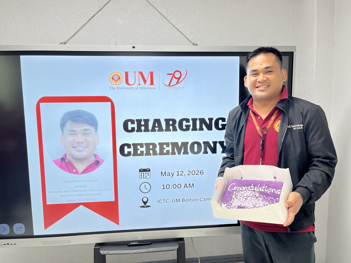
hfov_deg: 67.3
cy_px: 132
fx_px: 264
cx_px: 176
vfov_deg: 53.1
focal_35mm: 26
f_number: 1.6
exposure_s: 1/60
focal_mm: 5.1
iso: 125
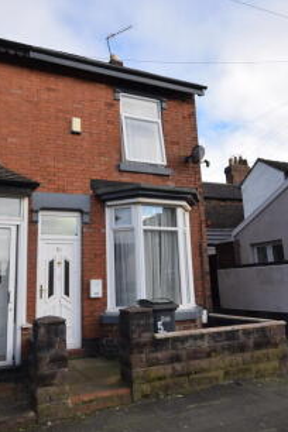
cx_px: 104
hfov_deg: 45.9
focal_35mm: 28
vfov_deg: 65.5
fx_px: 336
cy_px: 211
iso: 200
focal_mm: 12
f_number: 8
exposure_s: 1/250
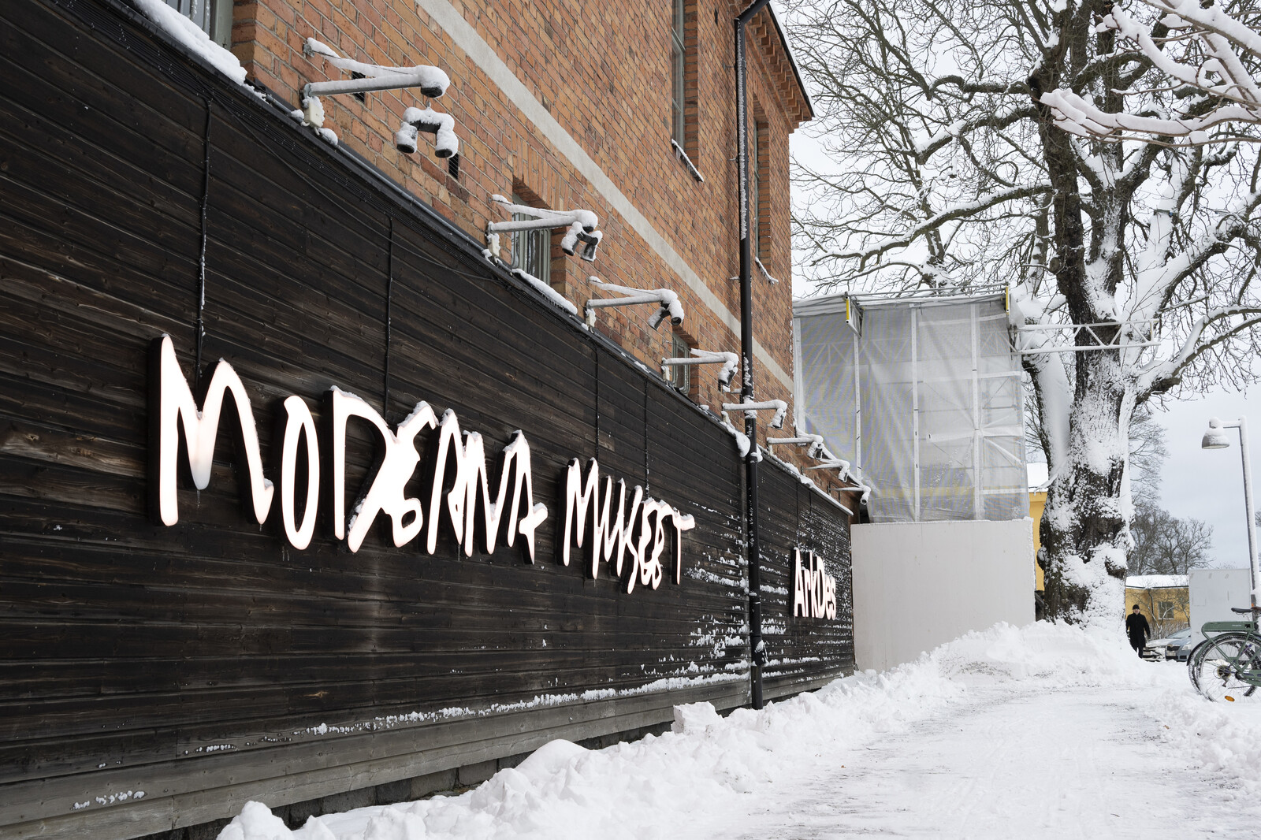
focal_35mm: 36
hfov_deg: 53.1
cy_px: 420
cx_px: 630
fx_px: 1261
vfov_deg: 36.9
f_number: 5.6
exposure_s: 1/80
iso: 320
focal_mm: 24
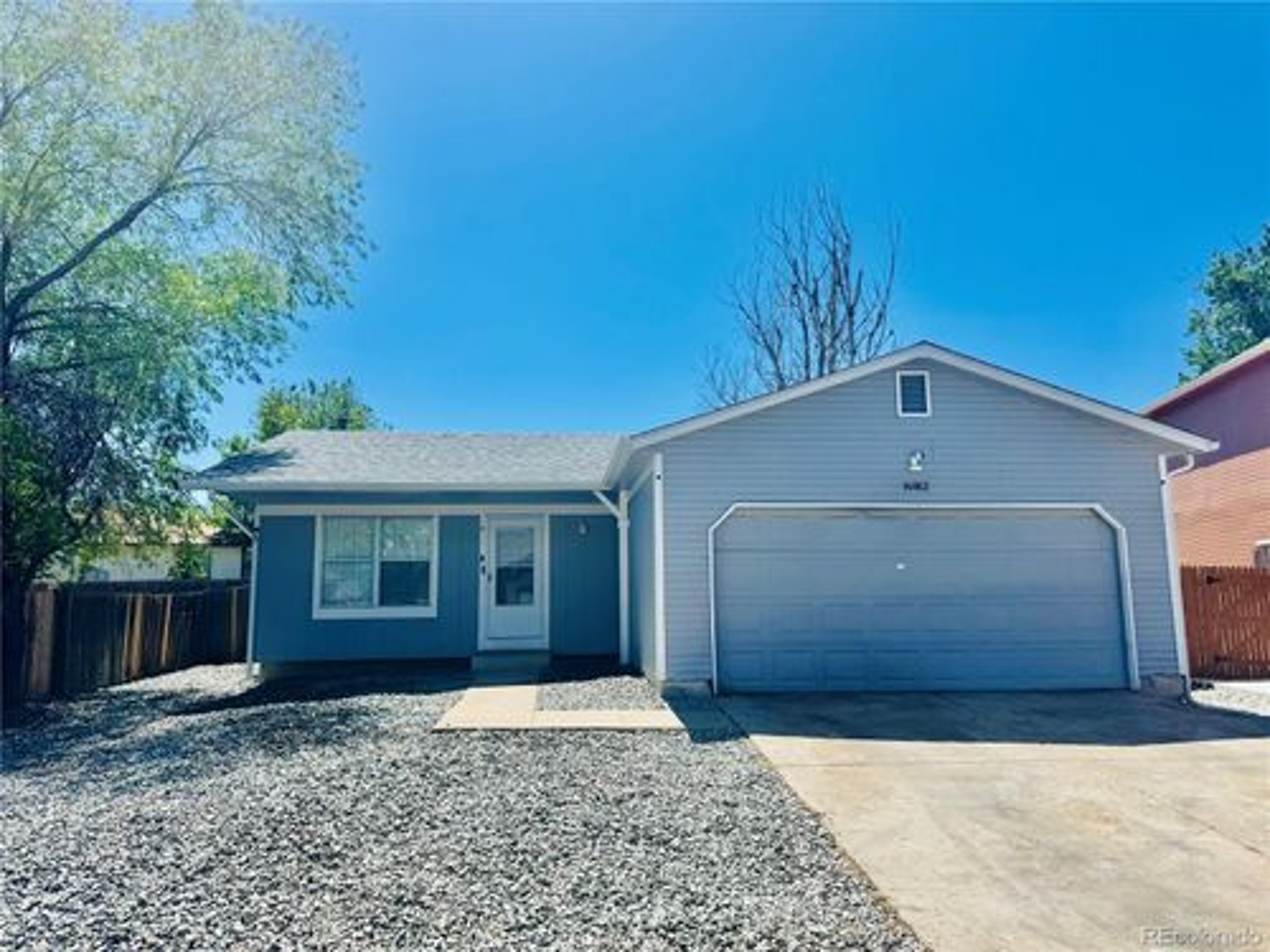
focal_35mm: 24
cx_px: 635
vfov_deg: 56.8
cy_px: 476
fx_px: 881
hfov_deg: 71.6
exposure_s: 1/5348
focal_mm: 6.76
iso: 80
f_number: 1.78
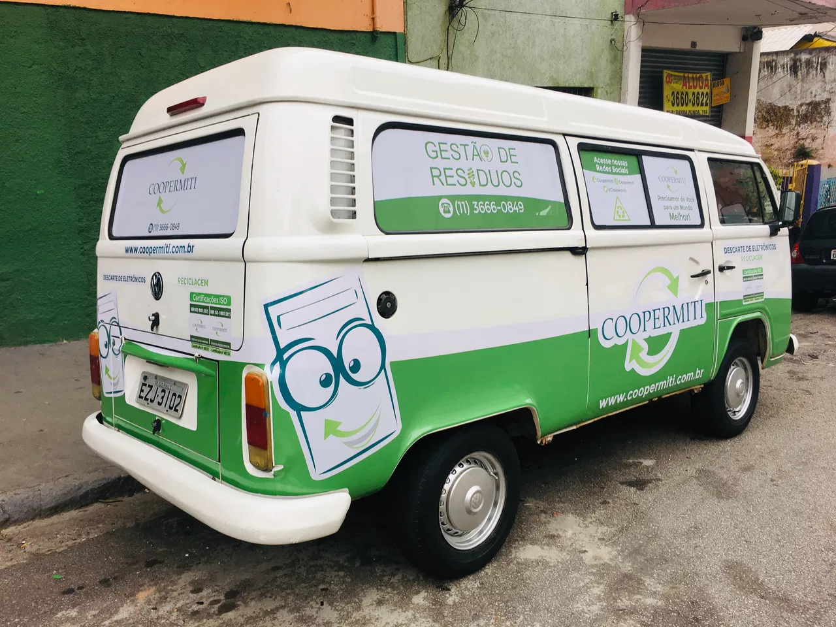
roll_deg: +0.3
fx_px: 700
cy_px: 314
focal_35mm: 29
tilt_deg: -14.5
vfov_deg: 48.2
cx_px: 418
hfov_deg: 61.7
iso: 25
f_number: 2.2
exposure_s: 1/158
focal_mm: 4.15
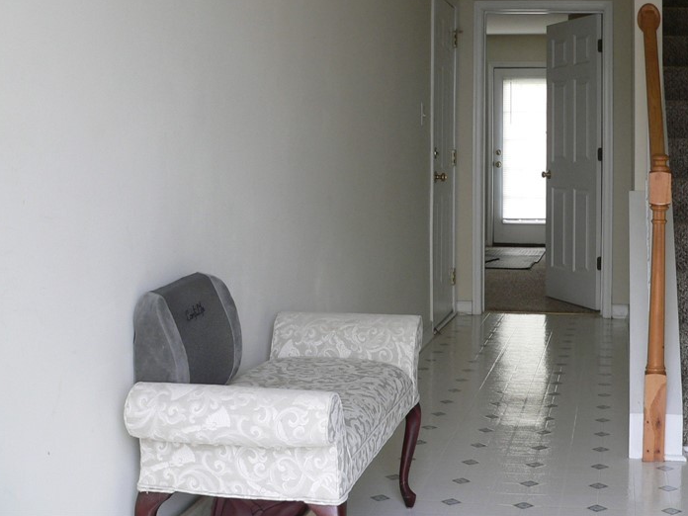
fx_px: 1053
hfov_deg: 35.8
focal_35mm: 53
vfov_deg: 27.2
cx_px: 464
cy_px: 137
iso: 100
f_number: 2.8
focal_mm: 6
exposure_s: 1/30
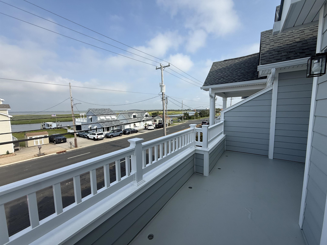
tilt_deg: -6.0
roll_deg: +1.1
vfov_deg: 85.7
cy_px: 122
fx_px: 132
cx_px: 164
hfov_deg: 102.1
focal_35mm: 14
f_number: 2.2
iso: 50
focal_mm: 2.22
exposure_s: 1/1961
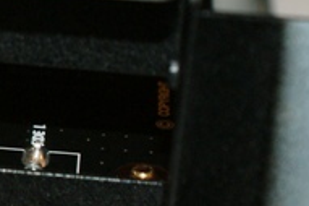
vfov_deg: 6.2
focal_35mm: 220
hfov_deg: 9.1
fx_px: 1887
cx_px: -194
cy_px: 161
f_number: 6.3
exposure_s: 1/60
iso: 400
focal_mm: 35
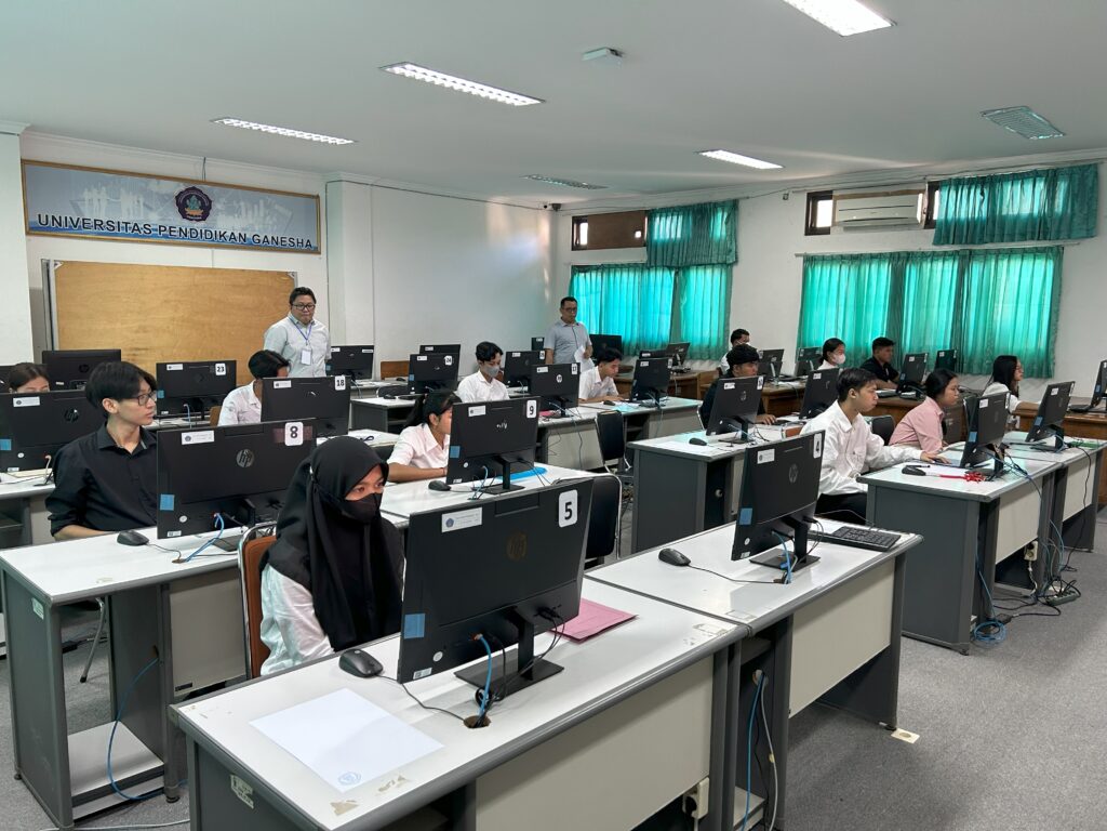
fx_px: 831
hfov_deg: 67.3
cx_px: 554
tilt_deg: -6.3
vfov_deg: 53.1
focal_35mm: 26
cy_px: 416
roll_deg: -0.3
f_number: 1.5
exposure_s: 1/50
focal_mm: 5.7
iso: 100
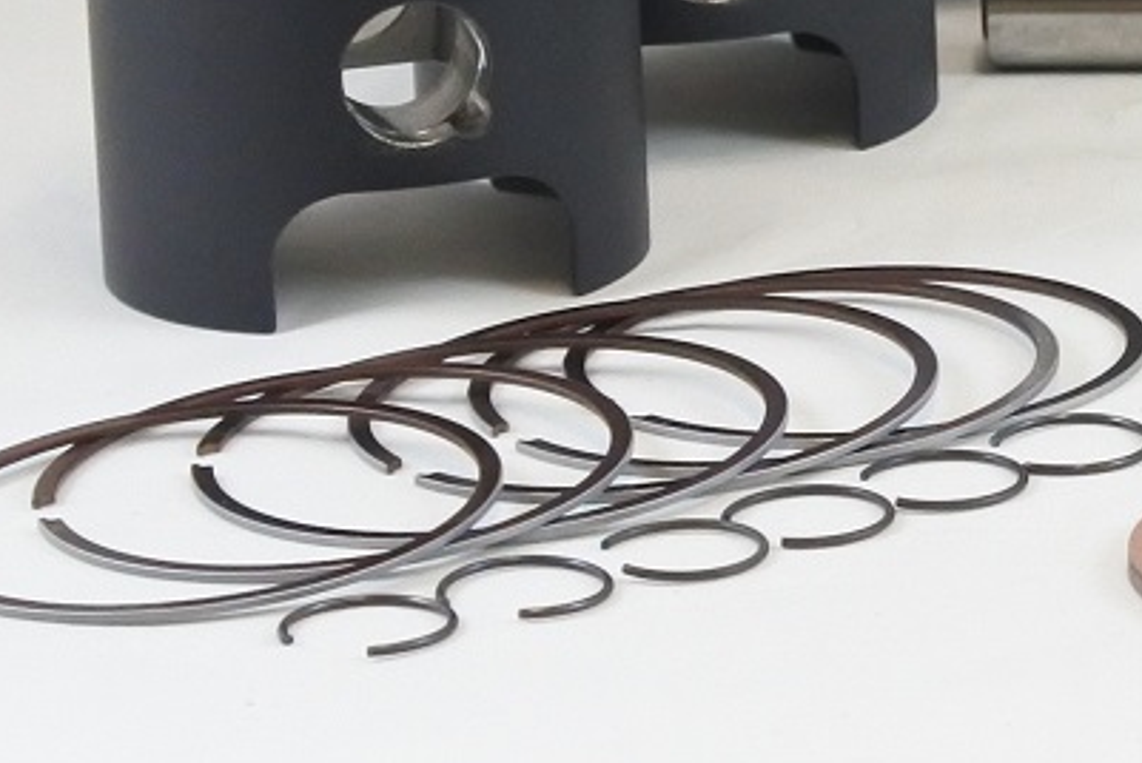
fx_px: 6666
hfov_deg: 9.4
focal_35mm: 210
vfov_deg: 6.5
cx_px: 1908
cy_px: -353
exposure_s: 1/125
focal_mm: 21.4
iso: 640
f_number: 4.8
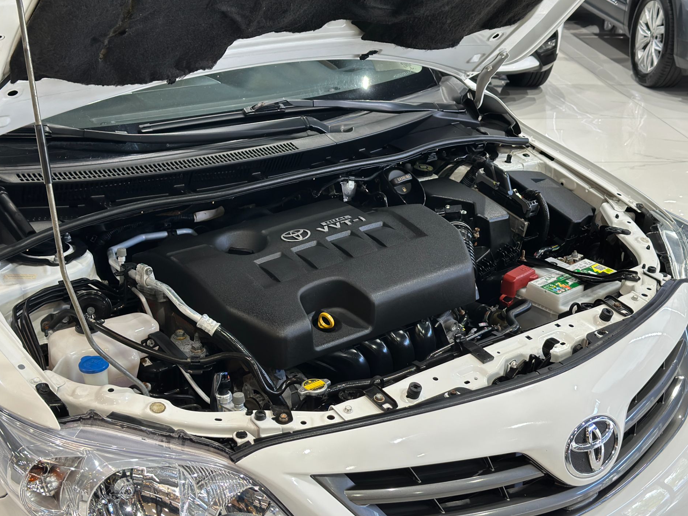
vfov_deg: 29.7
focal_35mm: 49
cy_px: 255
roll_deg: -2.2
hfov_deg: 38.9
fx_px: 974
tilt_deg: -23.4
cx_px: 342
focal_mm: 6.86
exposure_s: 1/60
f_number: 1.78
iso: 125
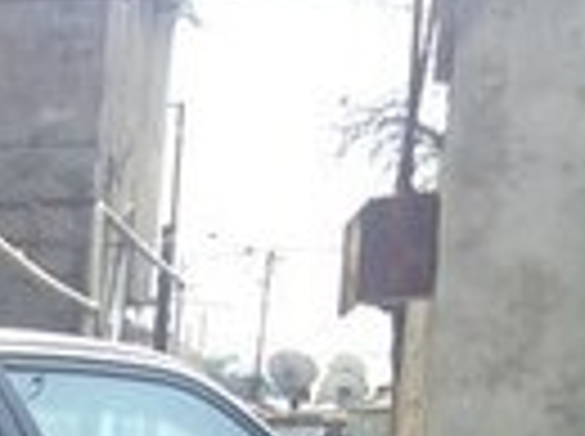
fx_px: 2834
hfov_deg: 10.9
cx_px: -544
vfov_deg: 8.1
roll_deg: -0.2
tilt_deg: -11.3
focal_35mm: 168
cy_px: 1090
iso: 50
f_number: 2.4
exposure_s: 1/630
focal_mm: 4.12
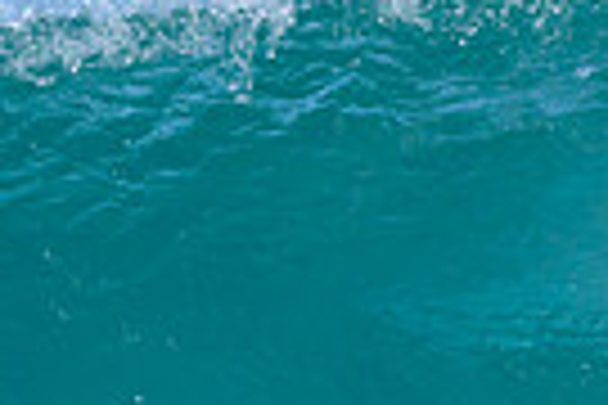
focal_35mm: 4743
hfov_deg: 0.4
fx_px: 80098
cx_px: 358
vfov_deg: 0.3
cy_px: 466
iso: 320
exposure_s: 1/2000
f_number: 6.3
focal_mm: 800
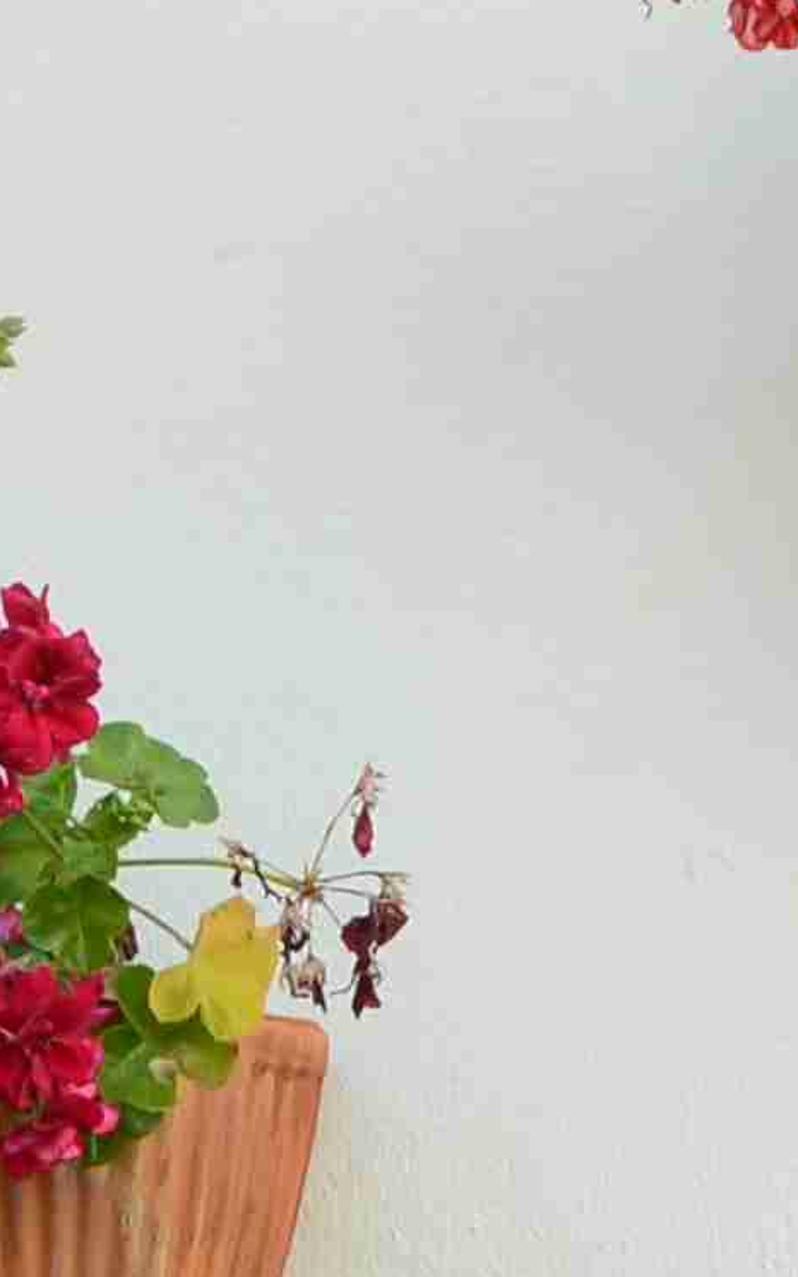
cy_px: 2761
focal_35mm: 262
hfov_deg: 5.0
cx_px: 132
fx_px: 9120
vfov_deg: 7.6
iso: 100
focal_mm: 26
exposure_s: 1/125
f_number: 4.5
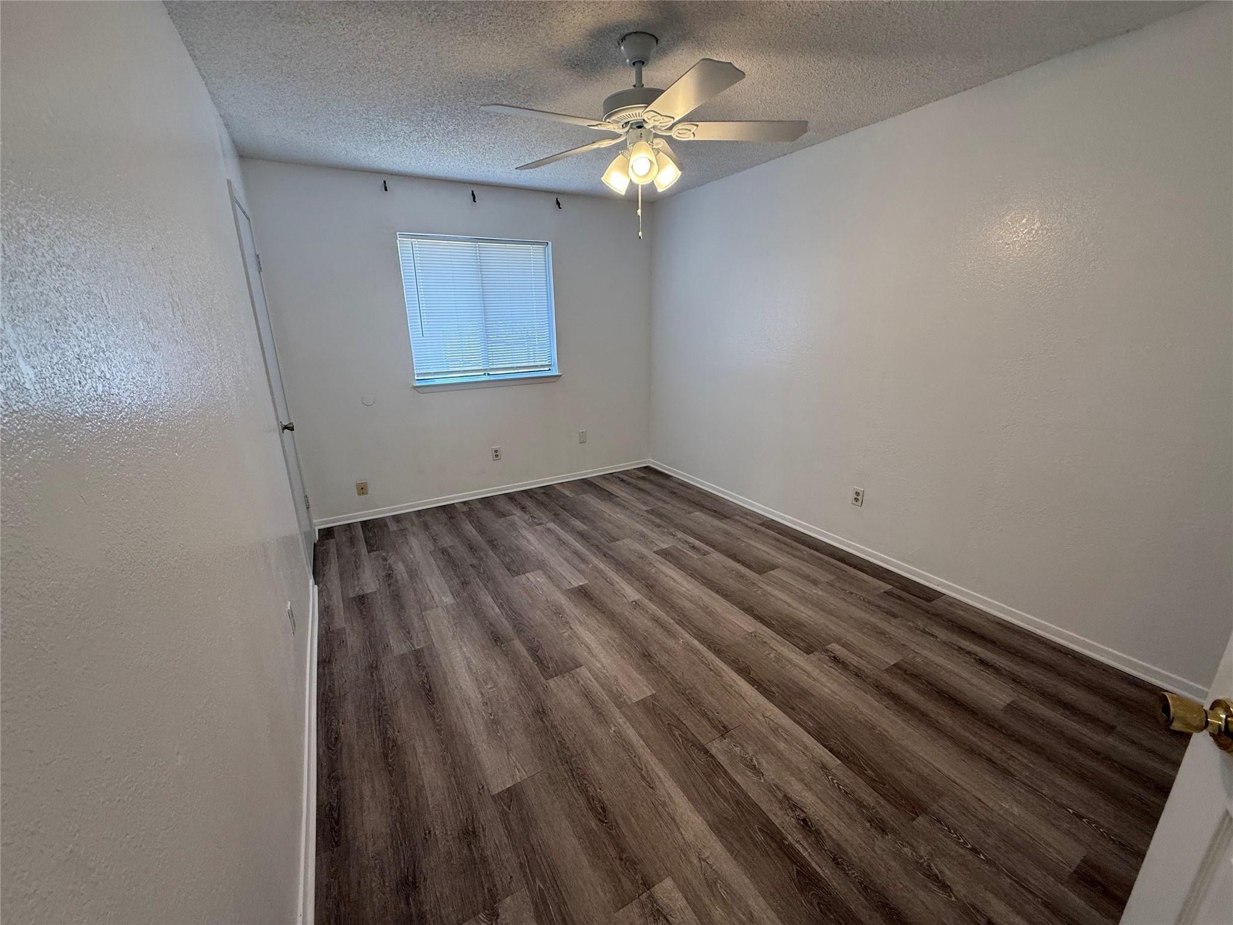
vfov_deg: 85.7
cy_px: 462
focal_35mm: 14
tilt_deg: -16.4
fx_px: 499
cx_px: 616
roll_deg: +0.3
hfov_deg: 102.1
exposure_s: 1/120
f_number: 2.2
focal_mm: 2.22
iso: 125
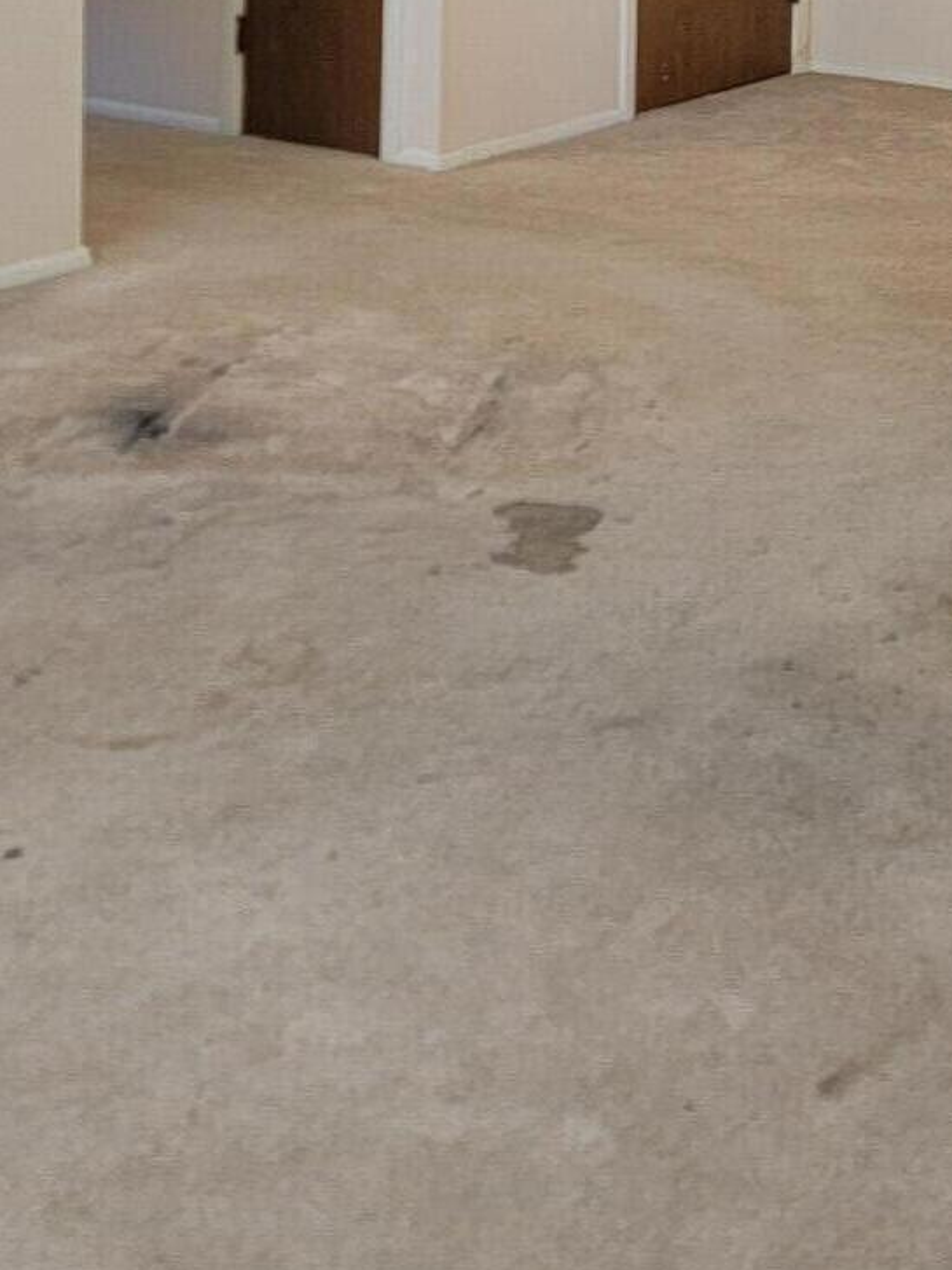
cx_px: 917
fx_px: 2421
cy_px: -231
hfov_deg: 21.6
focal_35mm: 66
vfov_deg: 26.4
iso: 250
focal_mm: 6.7
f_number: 1.8
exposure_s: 1/120
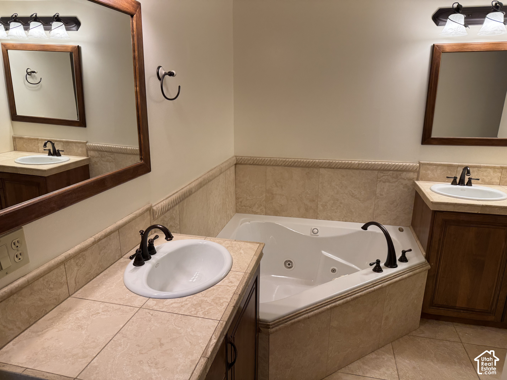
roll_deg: +0.1
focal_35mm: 24
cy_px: 190
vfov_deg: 56.8
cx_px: 254
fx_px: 352
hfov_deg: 71.6
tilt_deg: -16.2
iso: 80
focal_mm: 6.76
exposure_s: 1/120
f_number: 1.78
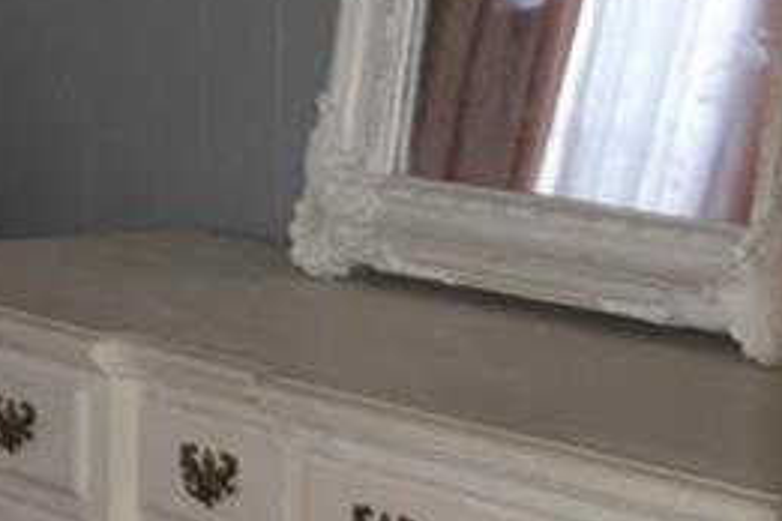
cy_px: 162
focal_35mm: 171
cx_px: -644
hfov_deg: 11.2
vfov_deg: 8.0
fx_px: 3713
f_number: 4.5
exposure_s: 1/60
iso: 500
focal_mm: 29
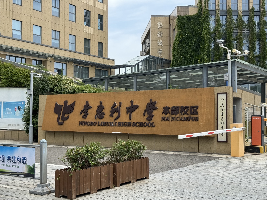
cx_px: 134
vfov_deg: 30.3
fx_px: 370
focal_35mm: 48
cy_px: 100
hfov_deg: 39.7
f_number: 1.78
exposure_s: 1/1984
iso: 64
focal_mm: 6.76
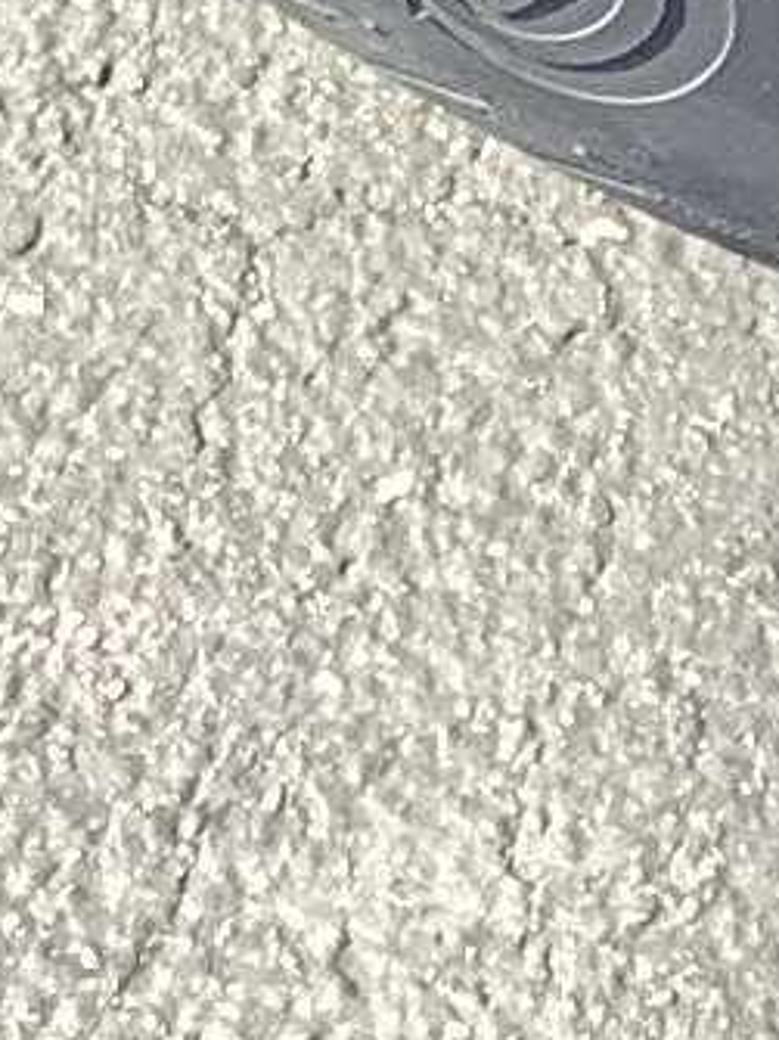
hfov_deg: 4.8
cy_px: -1934
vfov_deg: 6.1
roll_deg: +1.9
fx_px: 9067
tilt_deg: -35.5
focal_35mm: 302
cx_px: 2067
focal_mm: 3.3
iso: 25
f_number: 2.4
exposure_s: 1/122
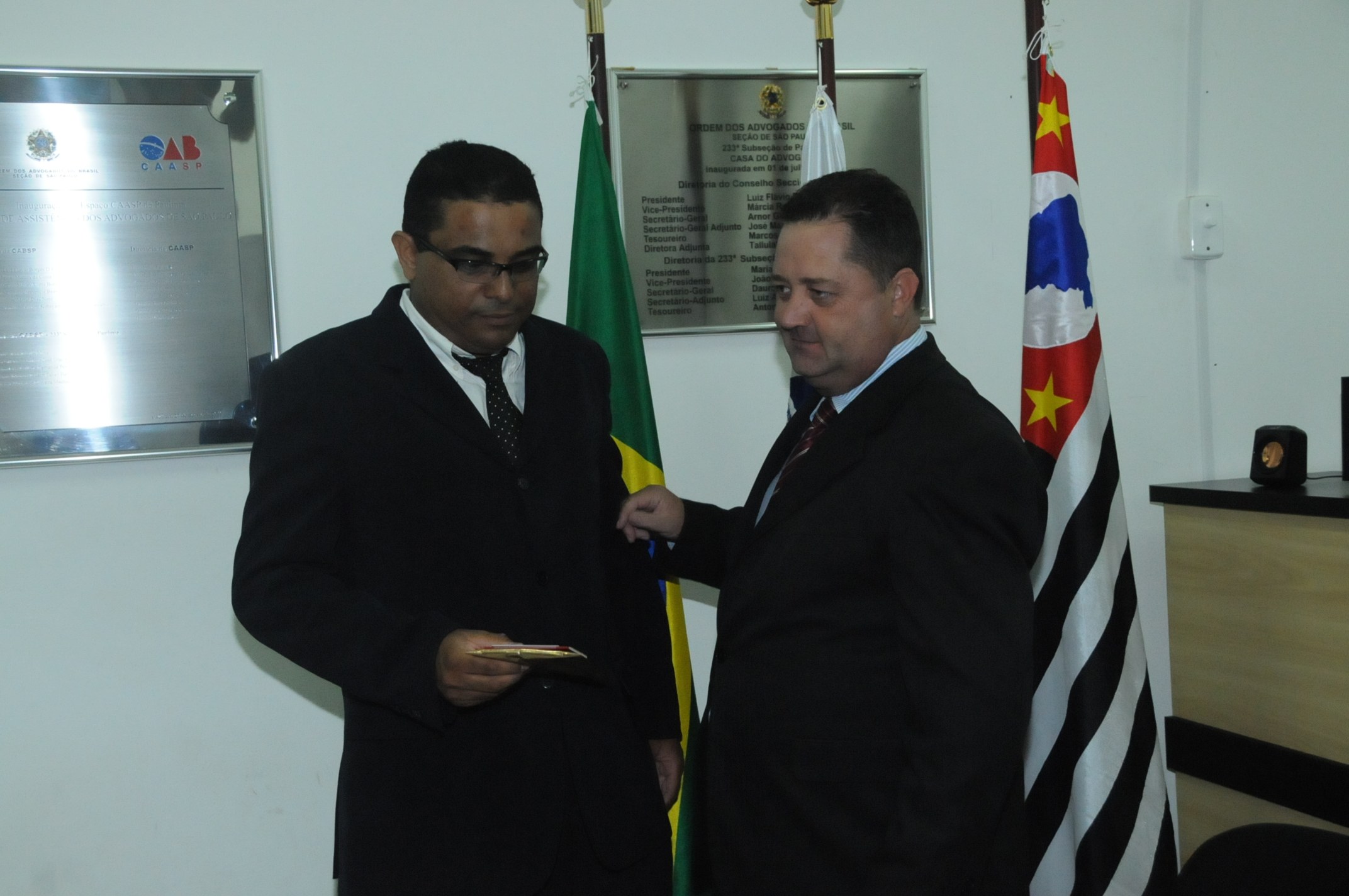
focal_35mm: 46
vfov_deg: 28.9
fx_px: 1740
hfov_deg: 42.4
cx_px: 674
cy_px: 448
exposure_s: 1/160
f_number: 6.3
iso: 3200
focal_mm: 31
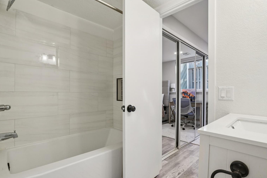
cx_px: 133
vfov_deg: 68.7
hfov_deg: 91.5
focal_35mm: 18
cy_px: 93
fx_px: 130
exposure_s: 1/30
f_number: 8
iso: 400
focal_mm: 11
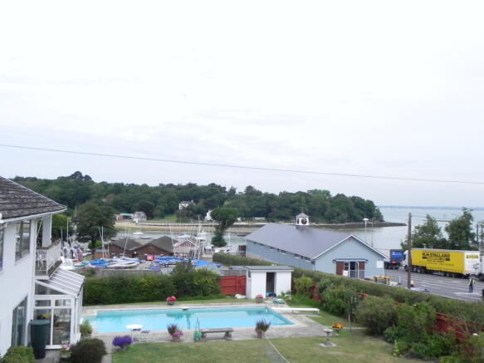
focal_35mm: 37
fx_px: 517
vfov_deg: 38.7
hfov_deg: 50.1
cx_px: 242
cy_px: 182
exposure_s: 1/377
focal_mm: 6.6
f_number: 6.3
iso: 160
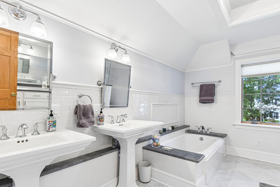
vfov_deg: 67.3
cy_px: 100
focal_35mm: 18
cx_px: 131
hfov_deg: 89.9
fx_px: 140
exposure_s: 1/10
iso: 250
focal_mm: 16
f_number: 9
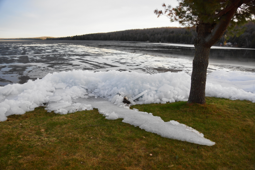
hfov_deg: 67.4
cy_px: 85
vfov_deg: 47.9
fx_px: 191
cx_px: 128
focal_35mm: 27
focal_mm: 18
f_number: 4.5
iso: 100
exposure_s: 1/80
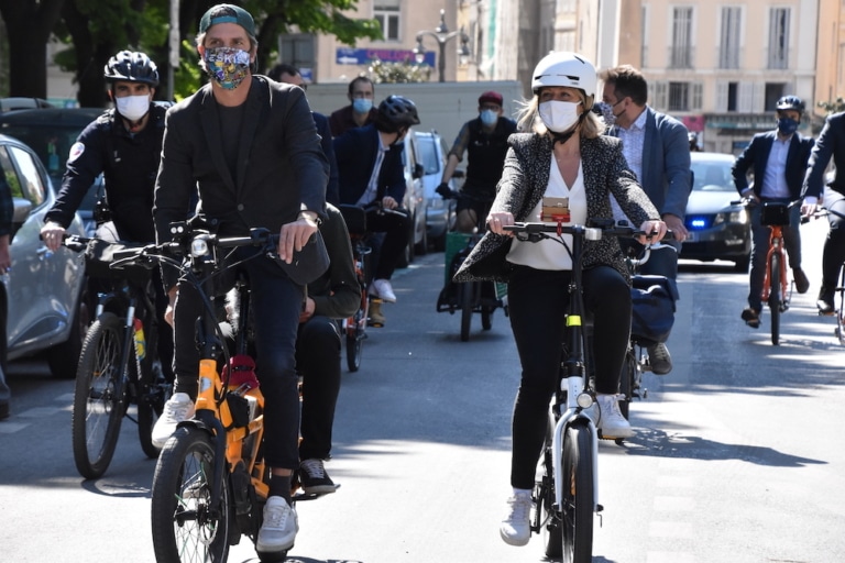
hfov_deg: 12.5
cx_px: 422
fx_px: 3873
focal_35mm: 165
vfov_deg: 8.3
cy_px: 282
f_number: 9
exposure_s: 1/1250
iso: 1600
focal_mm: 110
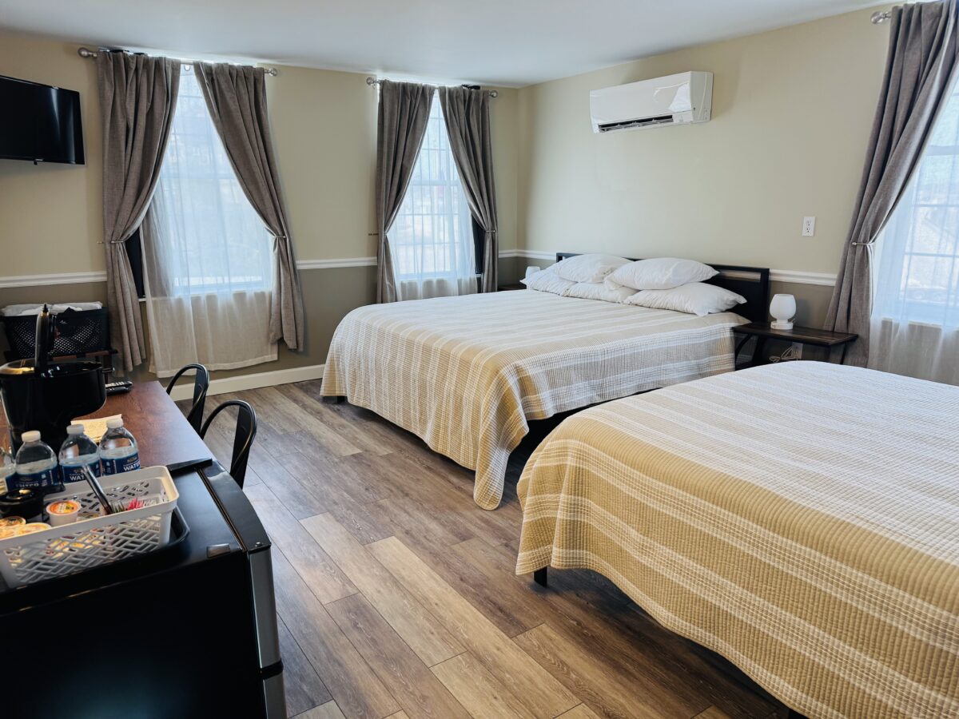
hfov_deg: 71.6
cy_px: 360
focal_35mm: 24
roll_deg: +0.2
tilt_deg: -15.0
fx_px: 665
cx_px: 480
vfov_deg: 56.8
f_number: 1.78
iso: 100
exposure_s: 1/139
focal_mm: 6.76
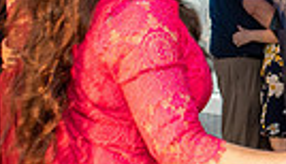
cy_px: 39
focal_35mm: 122
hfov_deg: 17.1
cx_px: 282
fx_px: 930
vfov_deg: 10.1
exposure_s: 1/100
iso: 800
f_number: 5
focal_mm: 18
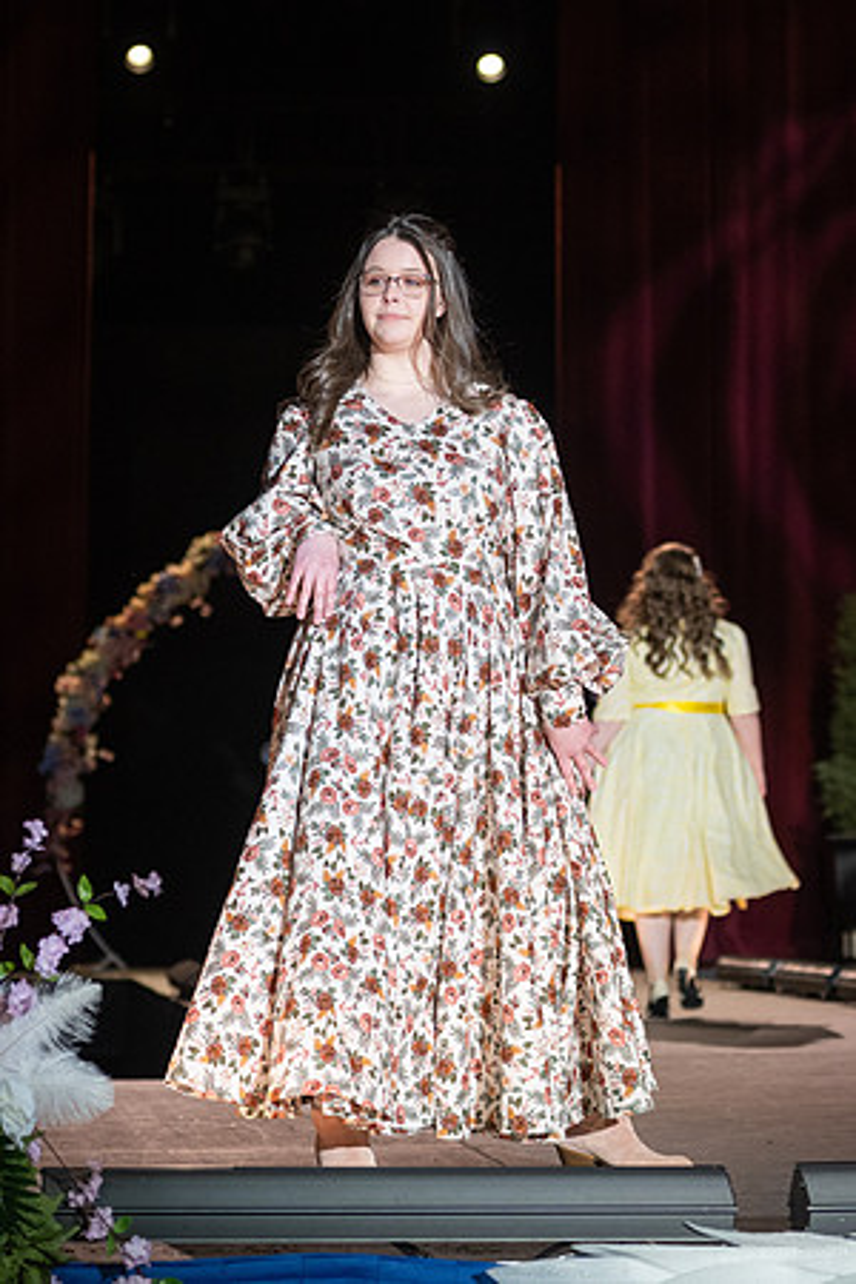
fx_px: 4367
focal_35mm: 122
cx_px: 469
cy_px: 593
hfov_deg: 11.2
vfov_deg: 16.7
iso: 640
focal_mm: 70
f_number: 2.8
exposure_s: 1/800
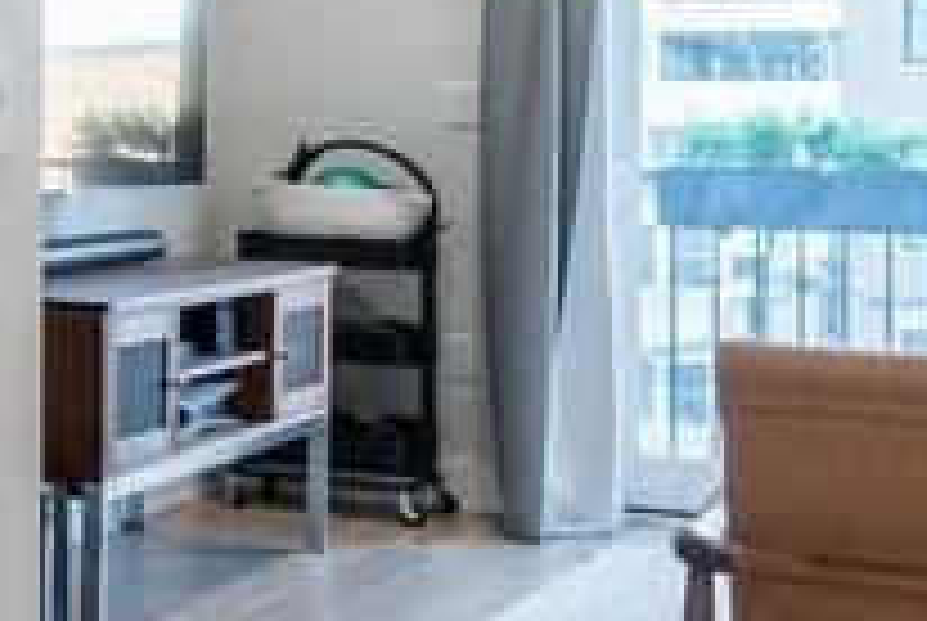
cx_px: -1620
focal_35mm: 93
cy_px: 178
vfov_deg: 14.7
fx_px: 2398
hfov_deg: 12.7
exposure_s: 1/1.67
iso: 200
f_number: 11
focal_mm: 12
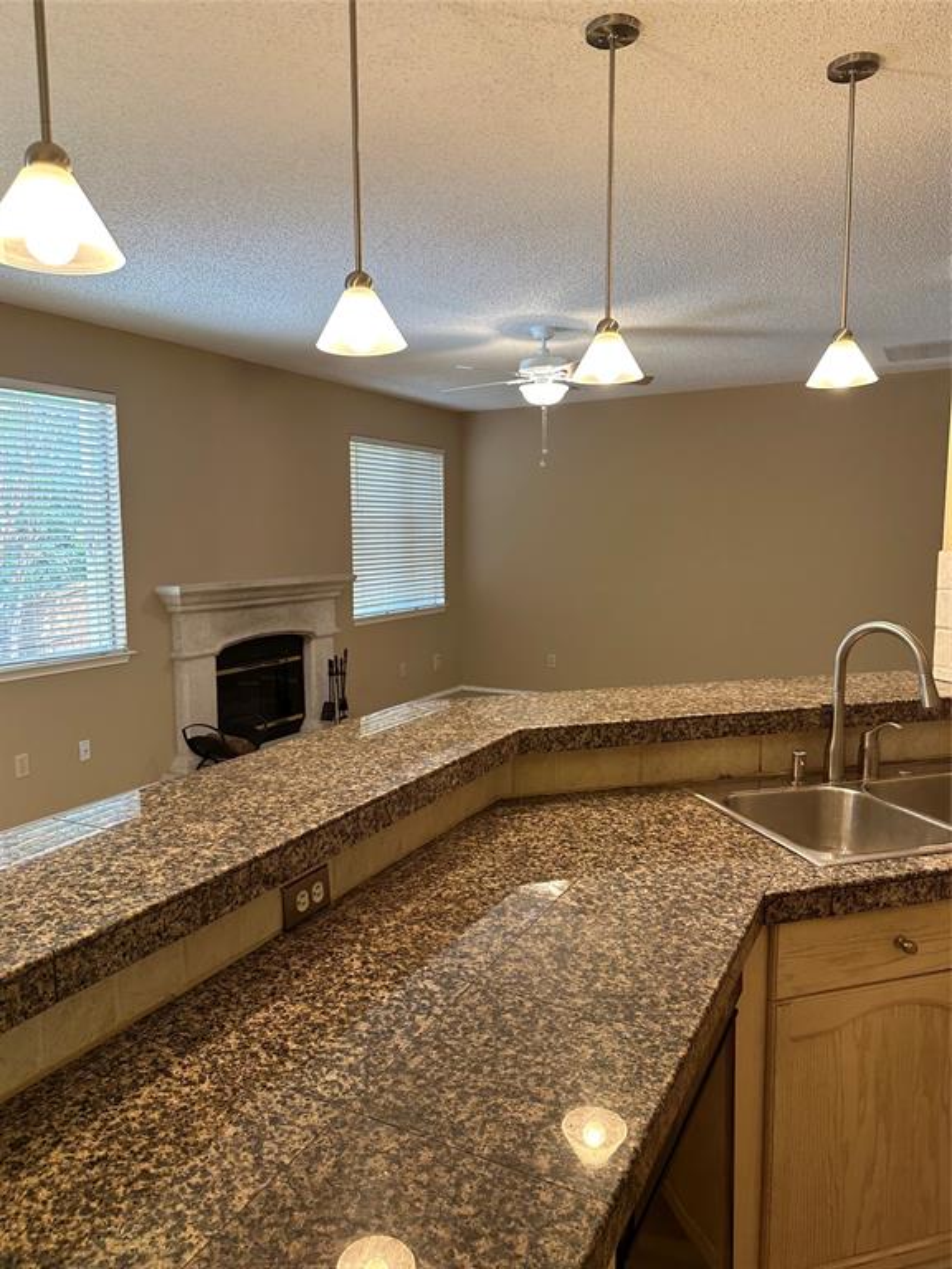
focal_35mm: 24
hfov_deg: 56.8
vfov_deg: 71.6
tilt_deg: -7.6
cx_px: 476
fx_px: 880
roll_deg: +0.7
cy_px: 634
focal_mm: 6.86
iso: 125
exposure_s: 1/60
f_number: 1.78
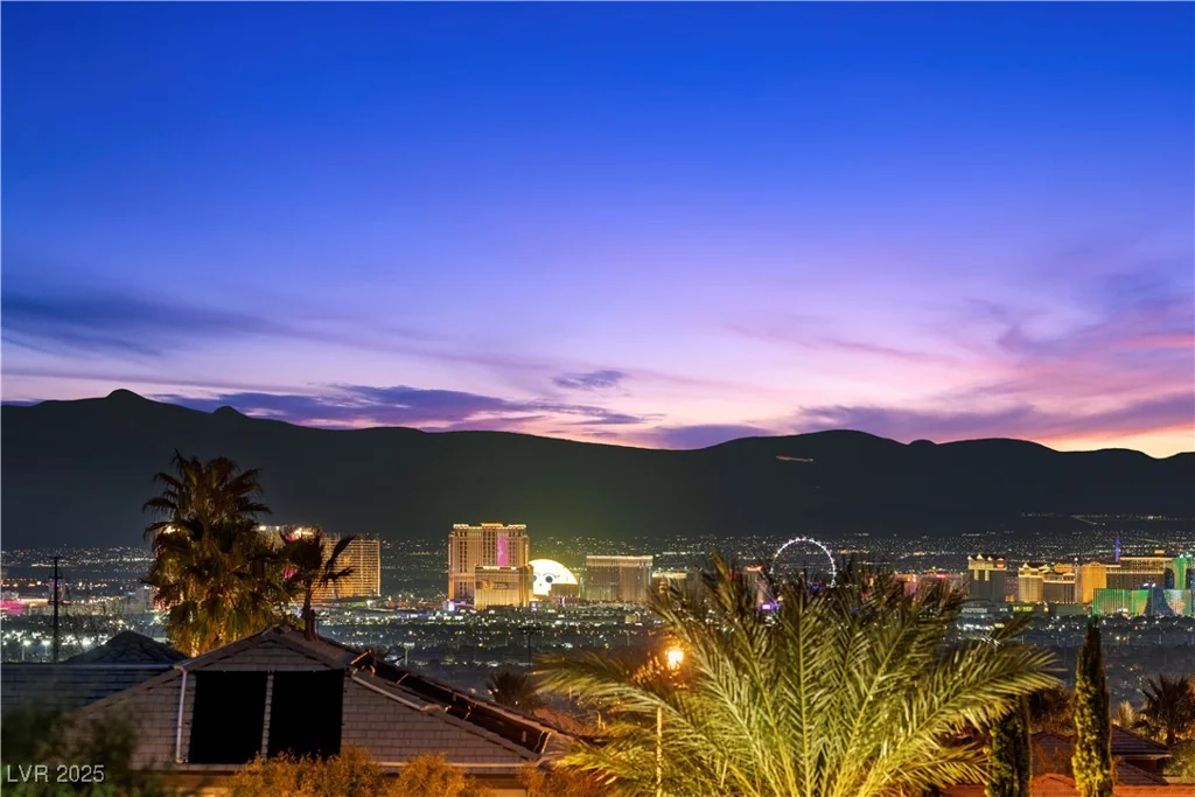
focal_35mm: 250
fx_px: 8299
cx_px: 598
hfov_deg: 8.2
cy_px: 398
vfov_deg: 5.5
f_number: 8
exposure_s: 13
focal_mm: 250
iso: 800
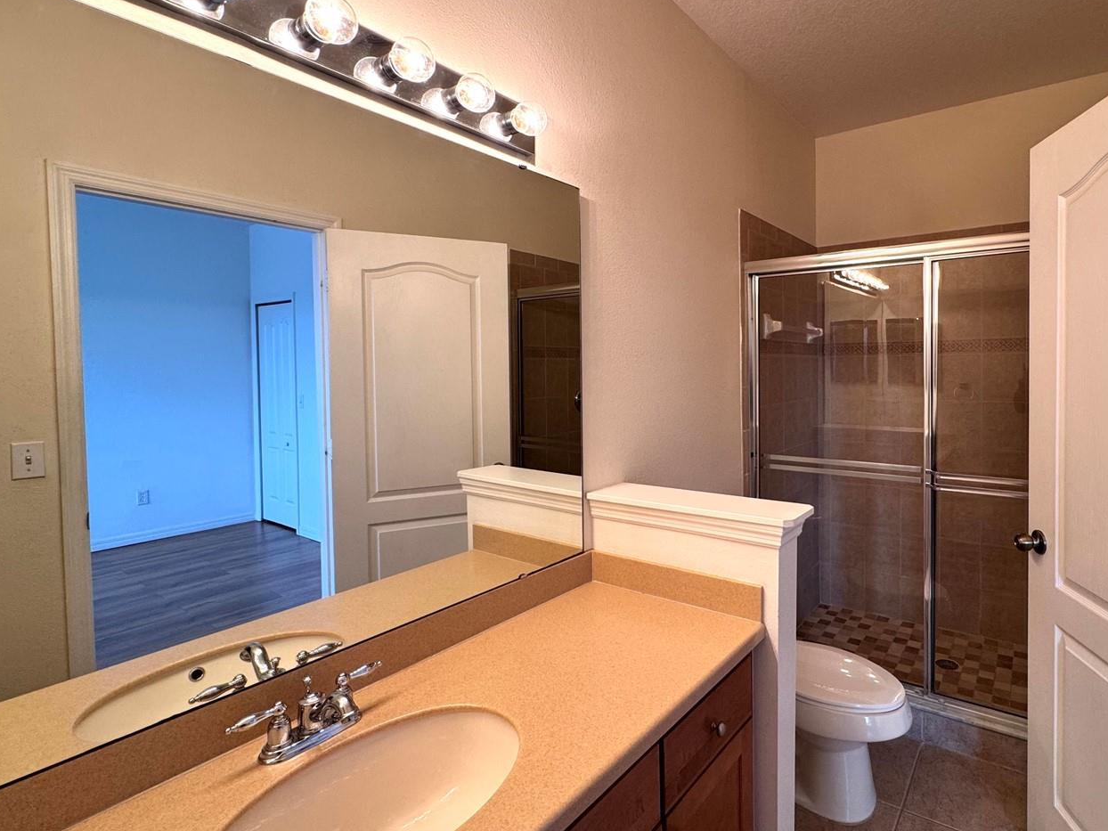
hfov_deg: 86.1
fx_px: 576
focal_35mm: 18
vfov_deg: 71.5
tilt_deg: -1.9
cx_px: 688
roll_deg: +0.8
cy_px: 382
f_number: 2.2
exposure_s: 1/120
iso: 160
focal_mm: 2.22
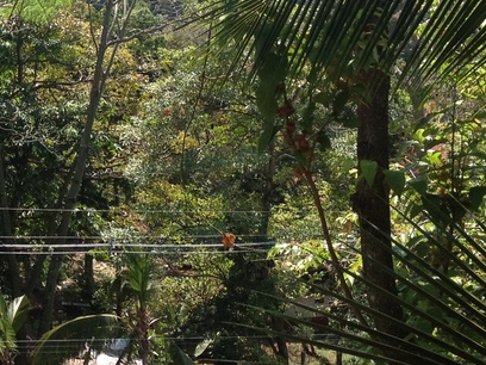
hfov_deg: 18.0
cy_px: 168
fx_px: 1446
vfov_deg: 14.4
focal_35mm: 103
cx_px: -119
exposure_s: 1/635
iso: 50
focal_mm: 4.28
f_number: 2.4
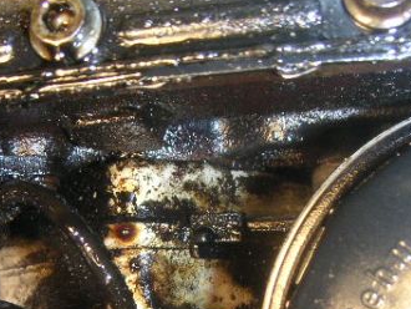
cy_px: 267
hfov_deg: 28.0
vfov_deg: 21.0
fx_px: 820
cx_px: 135
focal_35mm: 69
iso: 160
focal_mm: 6
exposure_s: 1/45
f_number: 6.7
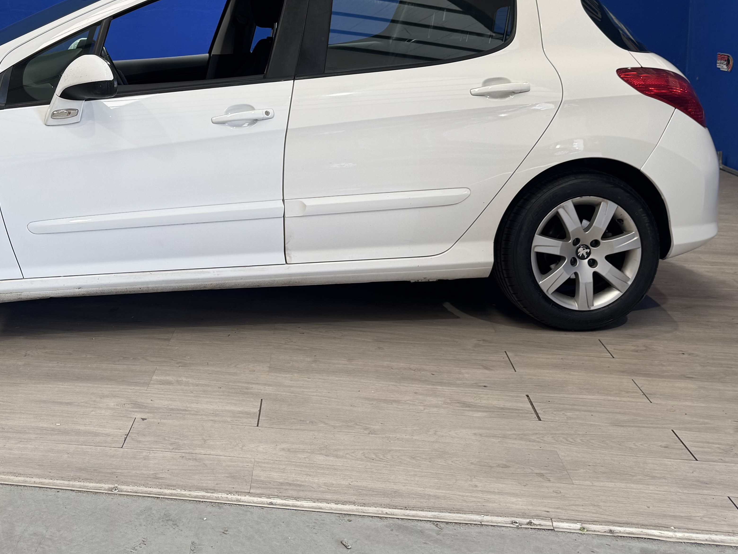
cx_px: 180
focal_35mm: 44
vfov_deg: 31.8
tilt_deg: -5.0
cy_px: 90
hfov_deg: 41.6
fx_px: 938
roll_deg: -0.1
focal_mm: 6.76
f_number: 1.78
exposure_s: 1/121
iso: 64
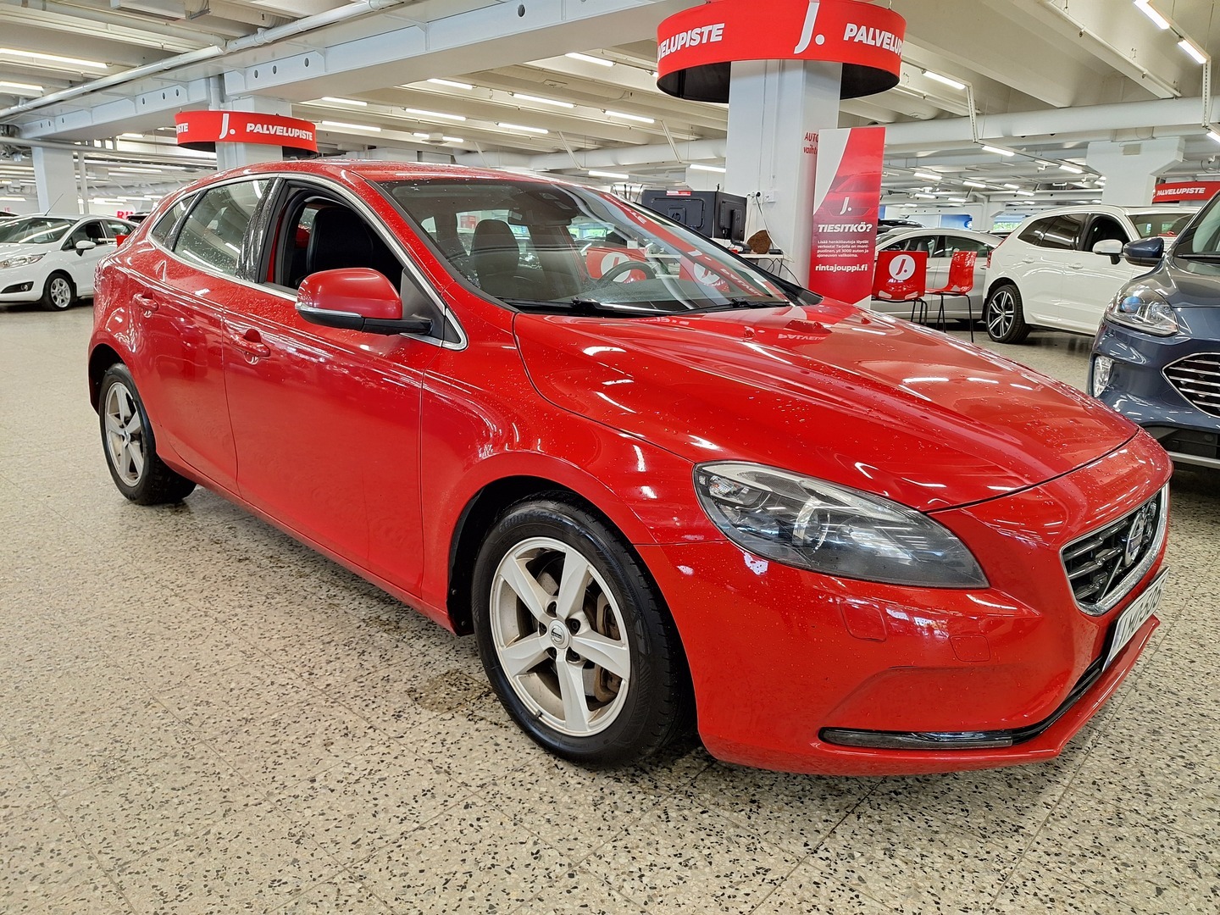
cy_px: 458
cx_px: 610
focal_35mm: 23
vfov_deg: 58.9
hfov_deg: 73.9
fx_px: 811
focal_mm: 5.54
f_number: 1.8
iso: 100
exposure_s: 1/50
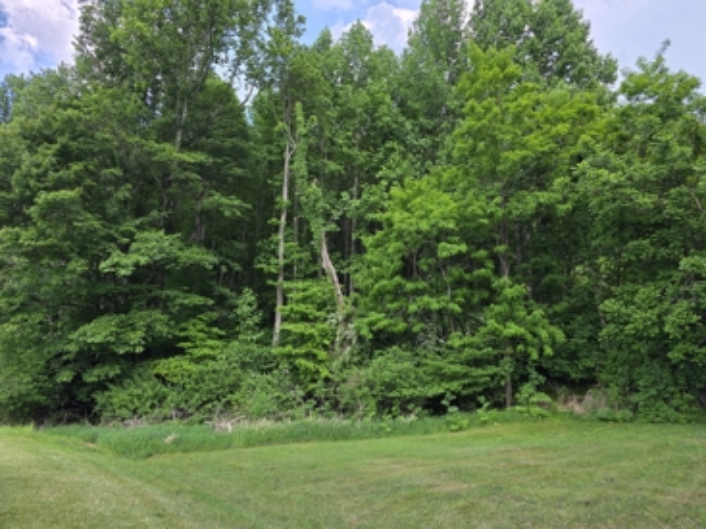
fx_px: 469
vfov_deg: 58.9
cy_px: 264
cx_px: 353
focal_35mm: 23
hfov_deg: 73.9
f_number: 1.7
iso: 25
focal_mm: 6.3
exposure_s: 1/359
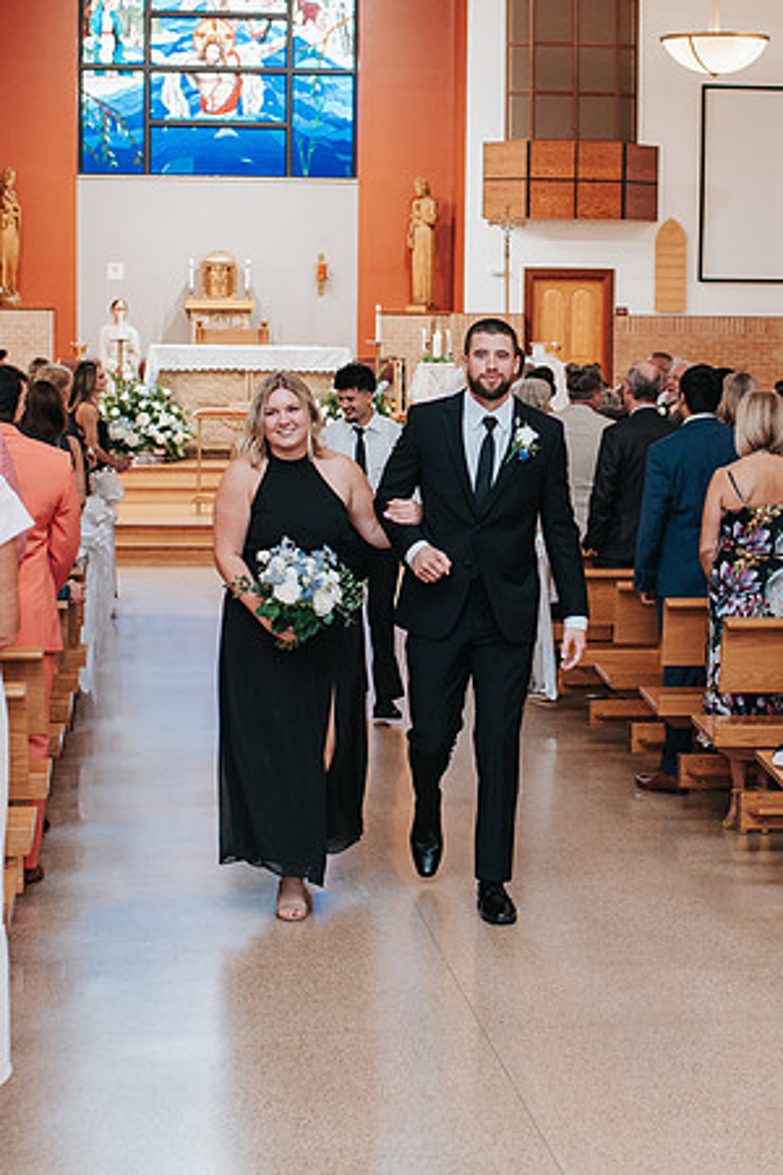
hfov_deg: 18.3
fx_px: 2433
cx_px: 483
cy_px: 524
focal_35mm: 75
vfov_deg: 27.1
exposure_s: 1/125
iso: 1000
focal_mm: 35
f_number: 2.8
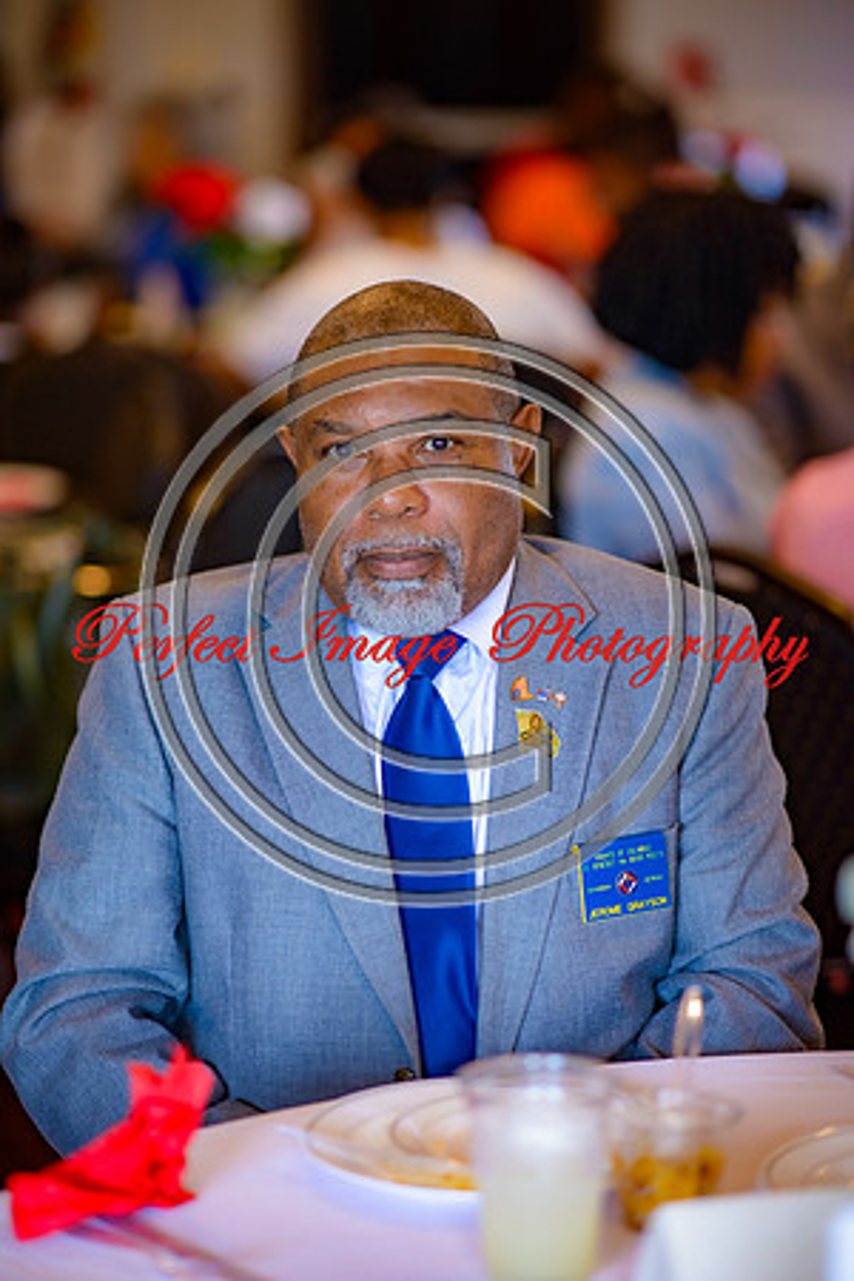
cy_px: 640
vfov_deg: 19.5
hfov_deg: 13.0
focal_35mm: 105
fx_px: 3736
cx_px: 427
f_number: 1.8
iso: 250
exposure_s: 1/125
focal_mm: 105
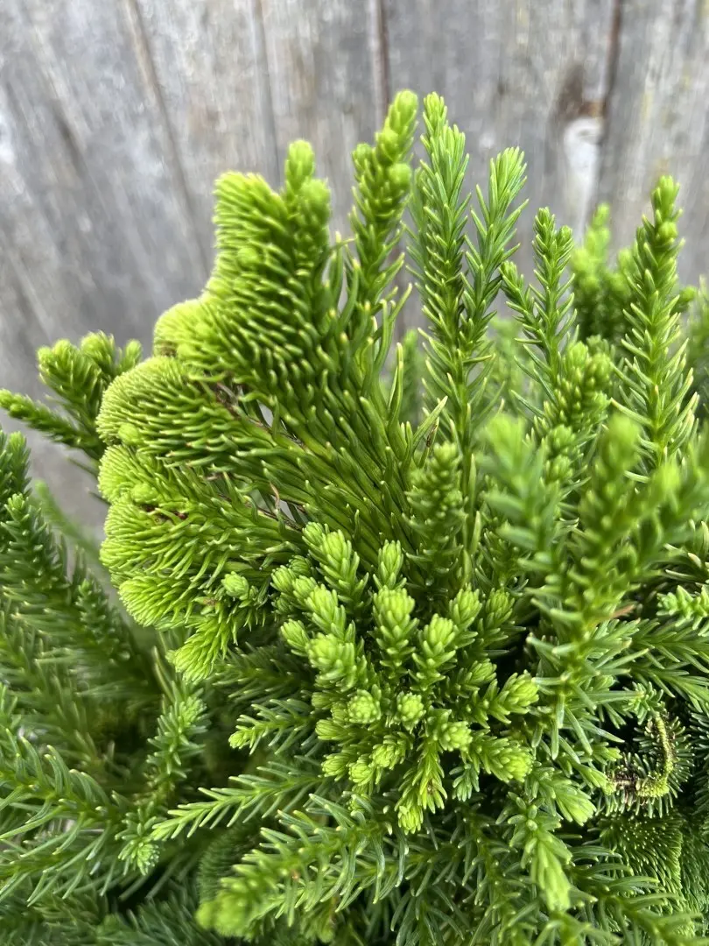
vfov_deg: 67.3
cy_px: 473
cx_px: 354
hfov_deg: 53.1
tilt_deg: -43.8
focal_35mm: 26
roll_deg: +6.8
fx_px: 710
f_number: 1.6
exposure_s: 1/121
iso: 40
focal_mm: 5.1
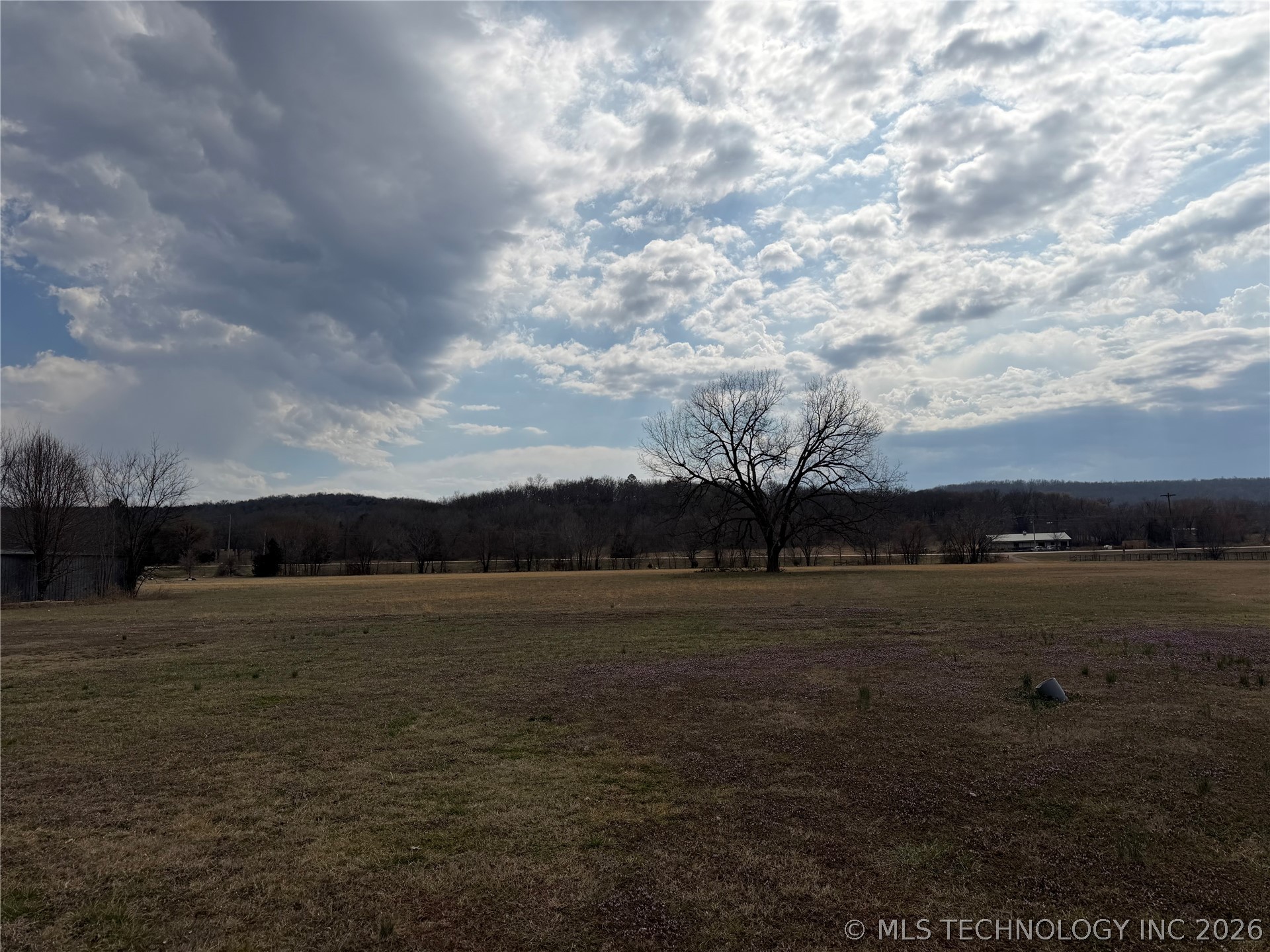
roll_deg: +2.2
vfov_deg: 56.8
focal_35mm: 24
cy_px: 476
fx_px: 881
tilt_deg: +5.8
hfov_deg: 71.6
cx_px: 635
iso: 80
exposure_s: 1/17544
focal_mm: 6.76
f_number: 1.78
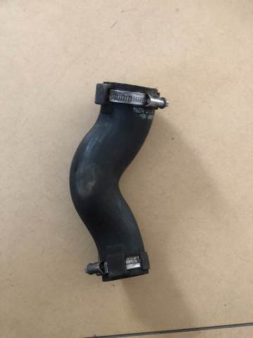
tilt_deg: -86.6
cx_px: 126
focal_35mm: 28
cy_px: 169
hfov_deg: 49.7
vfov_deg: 63.5
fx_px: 273
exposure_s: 1/11
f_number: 1.8
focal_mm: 4
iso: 100
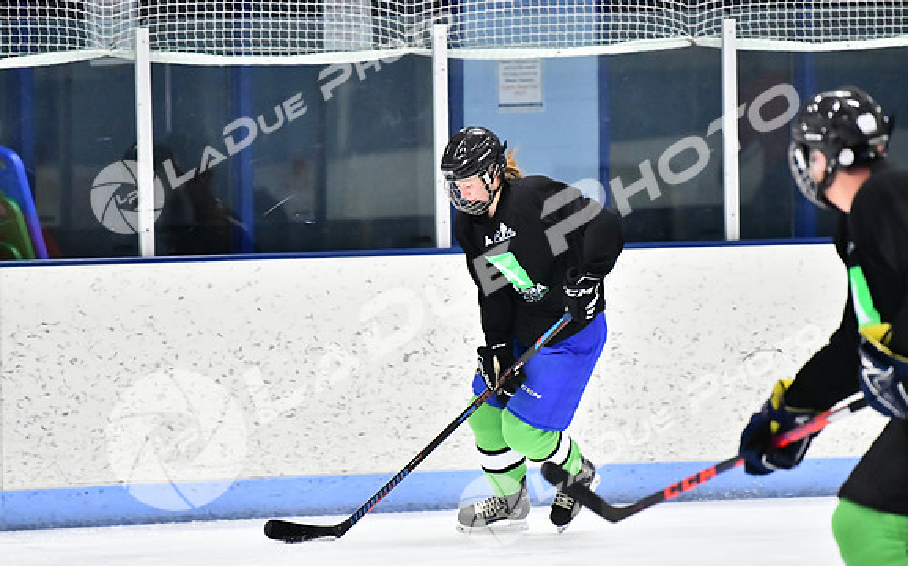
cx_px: 455
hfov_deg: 7.4
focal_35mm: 285
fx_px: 7037
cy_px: 279
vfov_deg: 4.6
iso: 6400
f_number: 2.8
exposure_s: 1/1250
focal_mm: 185
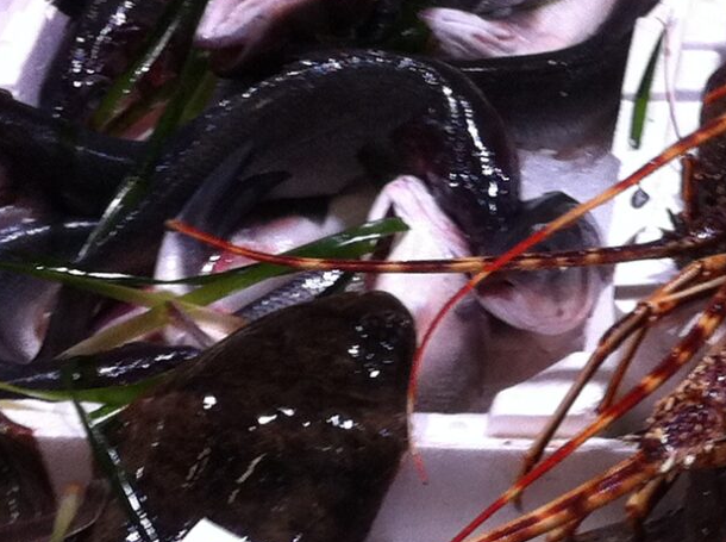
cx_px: 984
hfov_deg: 12.9
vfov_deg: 10.0
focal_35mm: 147
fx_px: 3077
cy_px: 456
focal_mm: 3.85
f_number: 2.8
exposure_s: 1/40
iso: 100
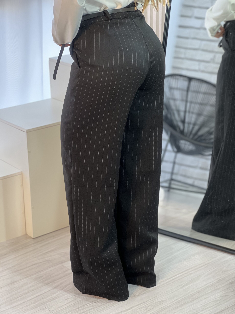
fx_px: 697
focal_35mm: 77
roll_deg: +1.4
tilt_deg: -18.7
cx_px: 118
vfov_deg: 25.3
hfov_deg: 19.1
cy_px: 157
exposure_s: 1/60
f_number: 2.8
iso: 125
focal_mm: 9
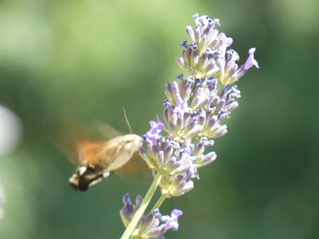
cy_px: 120
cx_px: 160
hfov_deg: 4.2
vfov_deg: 3.2
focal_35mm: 469
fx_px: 4322
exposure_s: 1/100
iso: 160
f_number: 5.6
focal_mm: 84
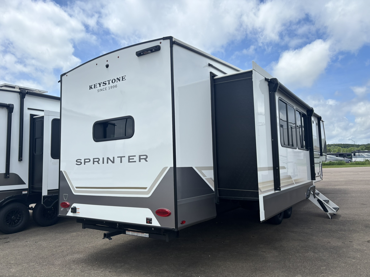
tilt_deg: +5.7
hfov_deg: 67.3
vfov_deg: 53.1
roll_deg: +1.1
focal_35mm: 26
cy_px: 138
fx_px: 278
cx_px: 185
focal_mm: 5.96
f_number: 1.6
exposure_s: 1/4630
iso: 50
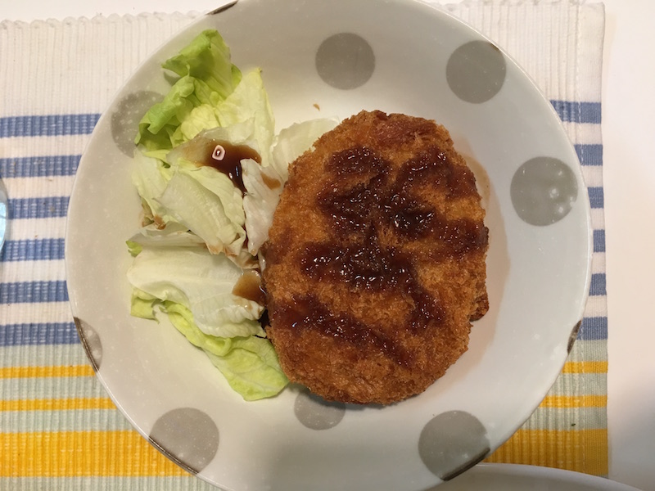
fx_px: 549
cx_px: 328
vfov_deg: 48.2
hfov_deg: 61.7
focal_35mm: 29
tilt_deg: -86.3
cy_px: 246
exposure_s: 1/33
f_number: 2.2
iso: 125
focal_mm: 4.15
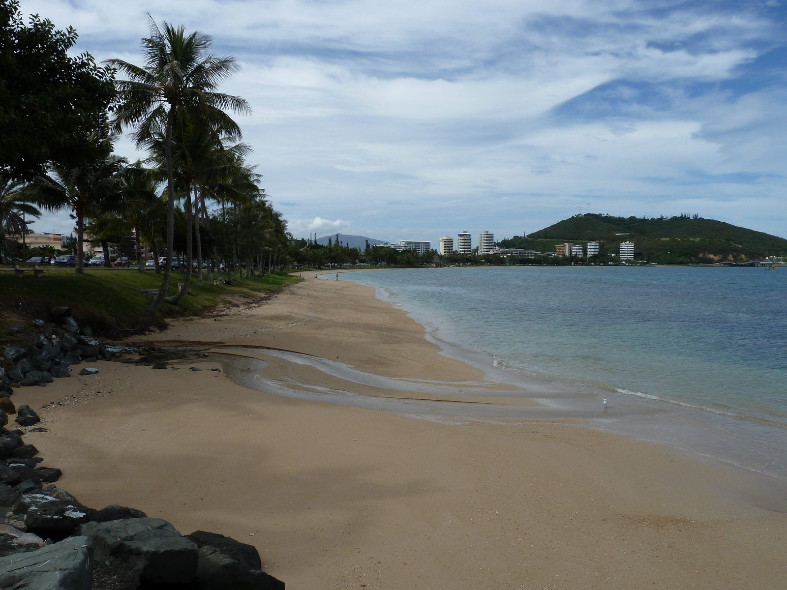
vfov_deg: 48.2
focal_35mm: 29
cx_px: 394
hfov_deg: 61.7
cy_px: 295
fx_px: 659
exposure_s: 1/500
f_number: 5.6
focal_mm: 4.7
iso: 80
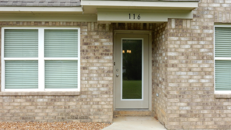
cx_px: 117
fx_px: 245
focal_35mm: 40
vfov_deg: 29.7
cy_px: 60
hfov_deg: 50.5
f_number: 4
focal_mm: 6.4
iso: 125
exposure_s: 1/400
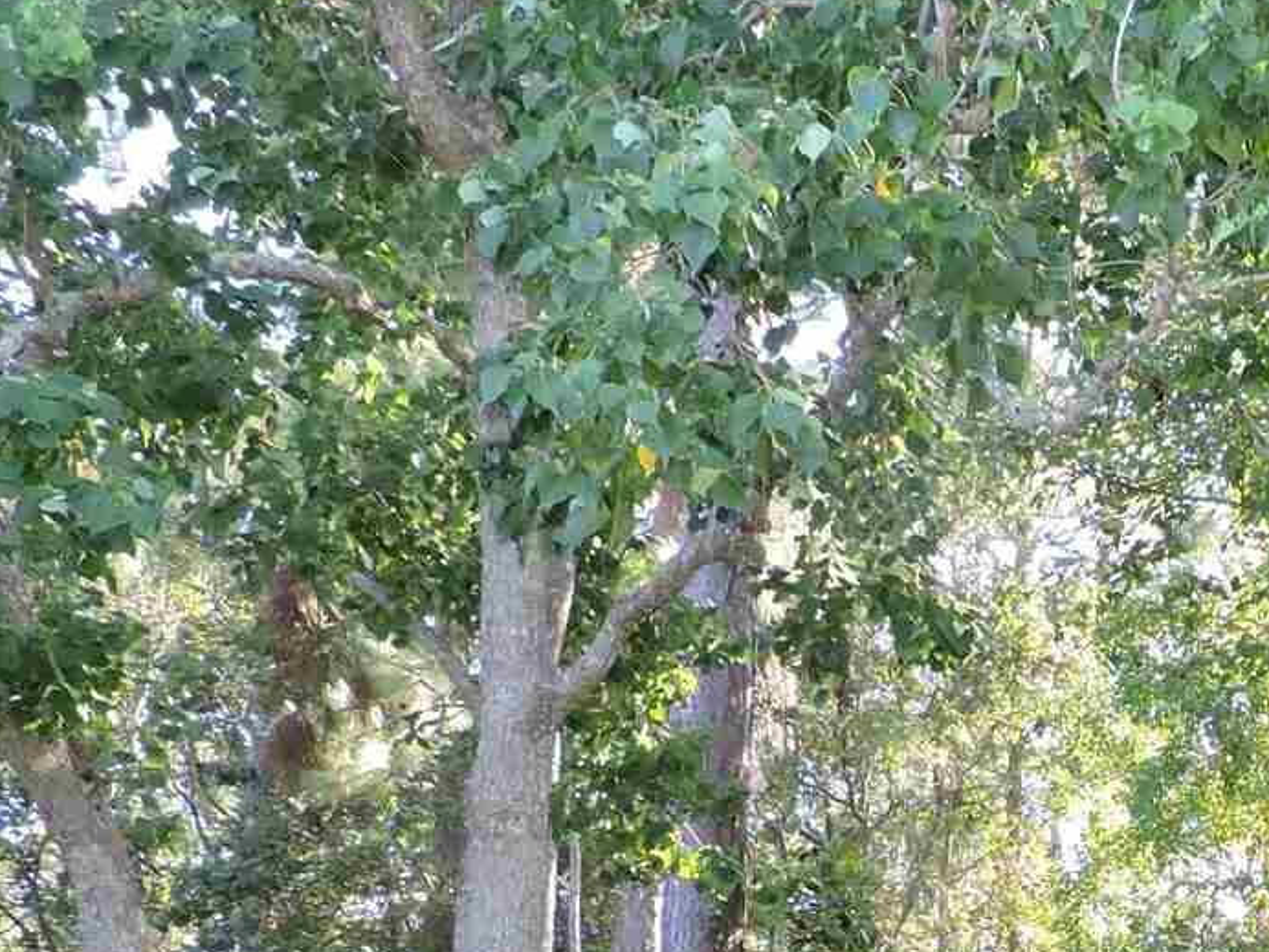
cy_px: 1181
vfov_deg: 19.4
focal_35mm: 71
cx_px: 1344
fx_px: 2603
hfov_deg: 25.7
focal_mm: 4.3
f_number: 3
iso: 450
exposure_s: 1/250
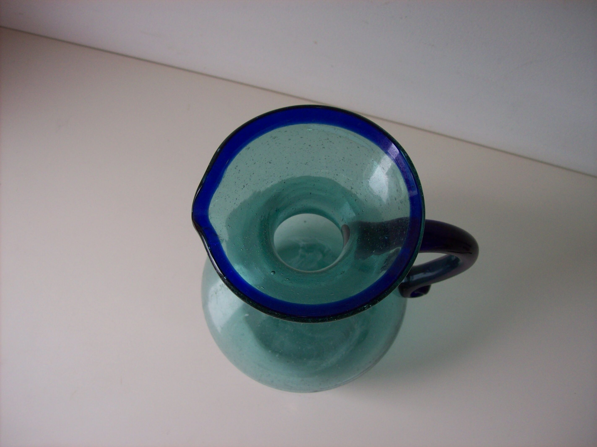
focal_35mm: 36
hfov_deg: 51.4
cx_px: 298
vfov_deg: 39.6
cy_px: 224
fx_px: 621
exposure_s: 1/64
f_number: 2.7
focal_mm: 6
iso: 80
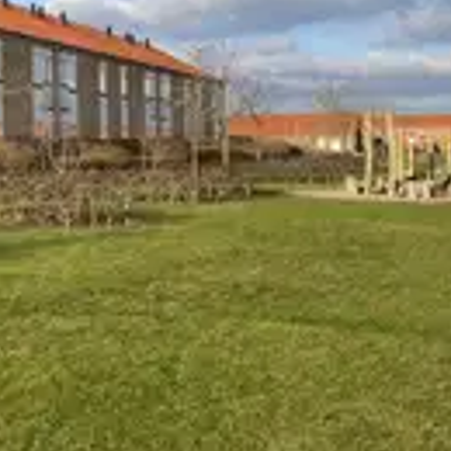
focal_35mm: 66
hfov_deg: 25.3
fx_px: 973
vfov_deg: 26.0
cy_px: 149
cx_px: 43
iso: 32
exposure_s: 1/1464
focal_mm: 4.25
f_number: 1.8
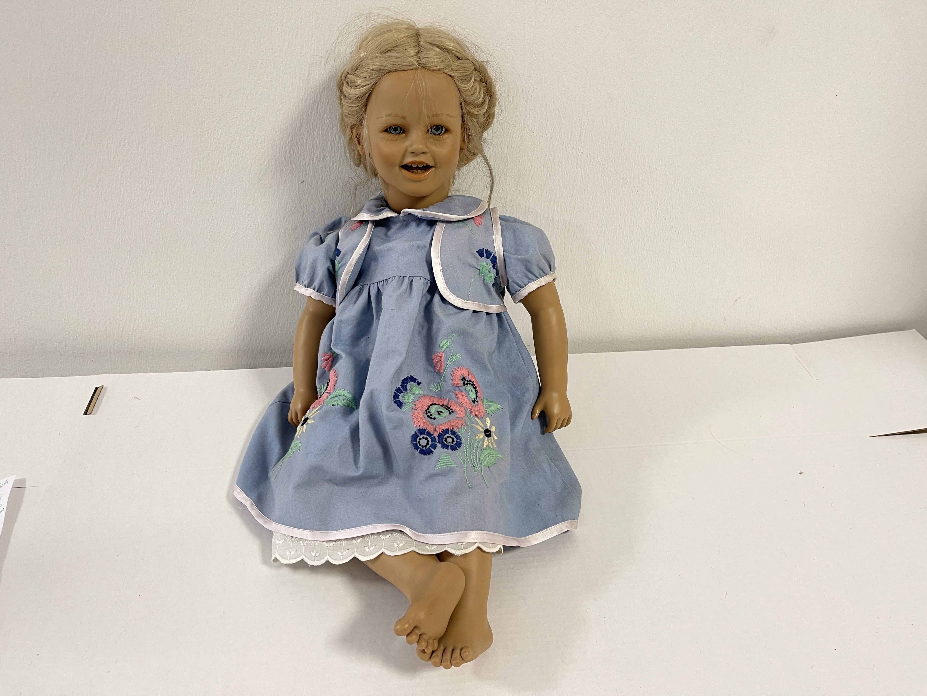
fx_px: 669
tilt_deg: -32.5
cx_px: 464
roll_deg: -1.6
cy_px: 348
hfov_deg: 69.4
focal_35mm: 25
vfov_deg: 54.9
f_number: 1.6
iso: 100
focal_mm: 5.1
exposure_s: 1/50
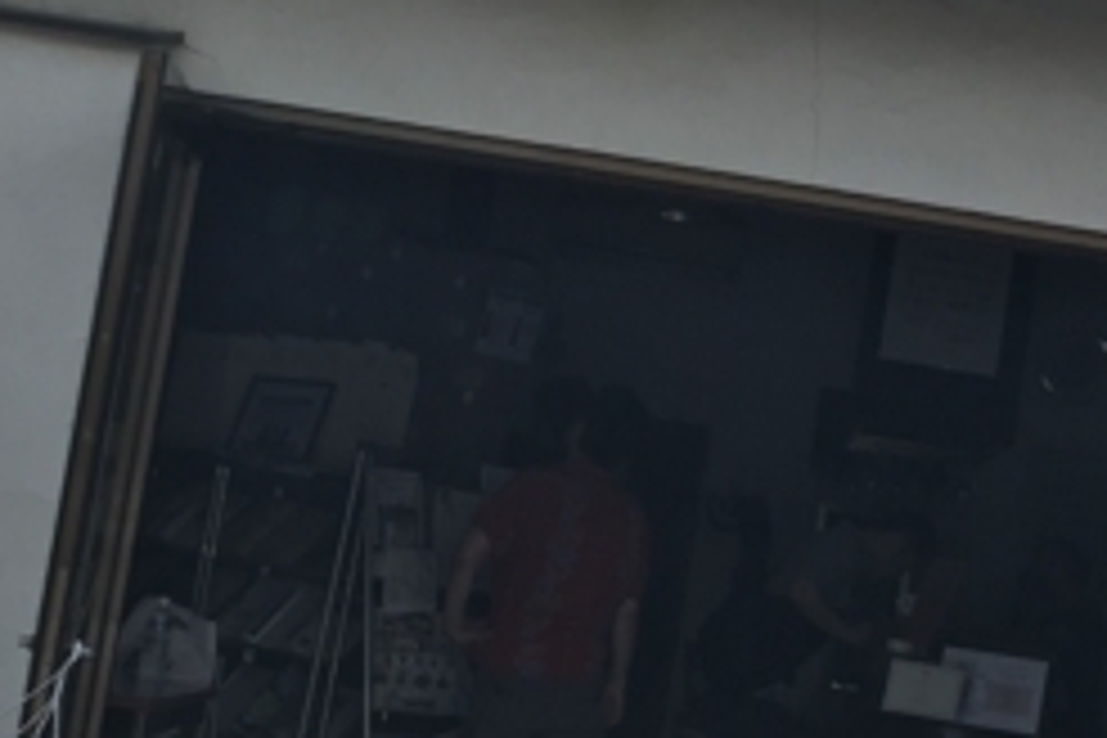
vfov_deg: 13.9
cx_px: 590
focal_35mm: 98
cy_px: 238
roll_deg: -9.5
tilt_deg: +5.4
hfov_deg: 20.8
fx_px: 3013
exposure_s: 1/1451
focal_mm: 4.15
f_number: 2.2
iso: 25
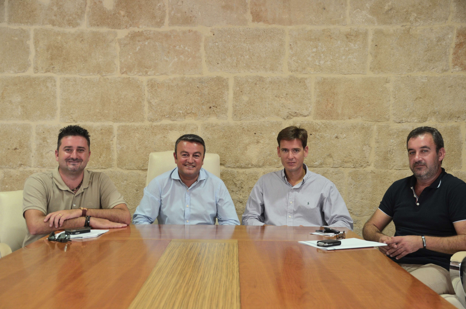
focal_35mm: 48
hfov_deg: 41.2
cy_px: 154
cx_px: 233
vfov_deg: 28.0
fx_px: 620
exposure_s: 1/50
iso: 800
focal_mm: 32
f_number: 4.2
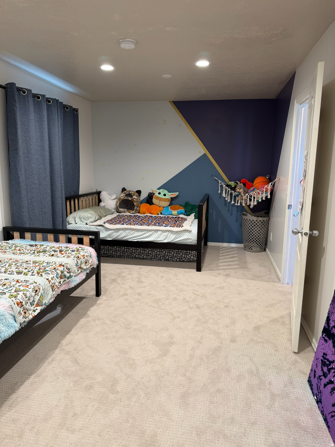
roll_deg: -1.1
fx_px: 310
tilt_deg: -11.1
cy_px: 224
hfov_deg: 56.8
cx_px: 168
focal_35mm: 24
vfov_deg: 71.6
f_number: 1.78
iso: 160
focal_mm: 6.76
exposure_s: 1/60
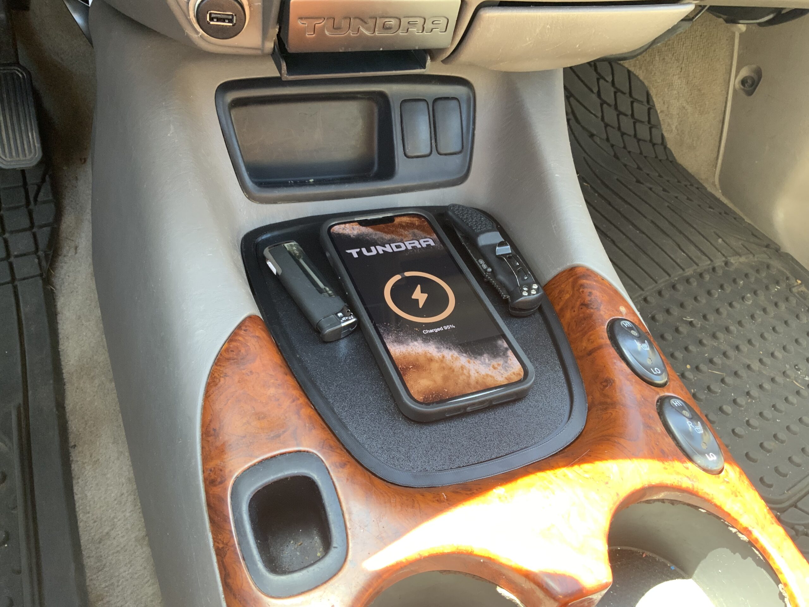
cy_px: 304
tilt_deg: -47.6
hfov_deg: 61.7
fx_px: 678
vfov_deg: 48.2
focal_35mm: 29
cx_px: 404
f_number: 1.8
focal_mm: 3
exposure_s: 1/60
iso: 100
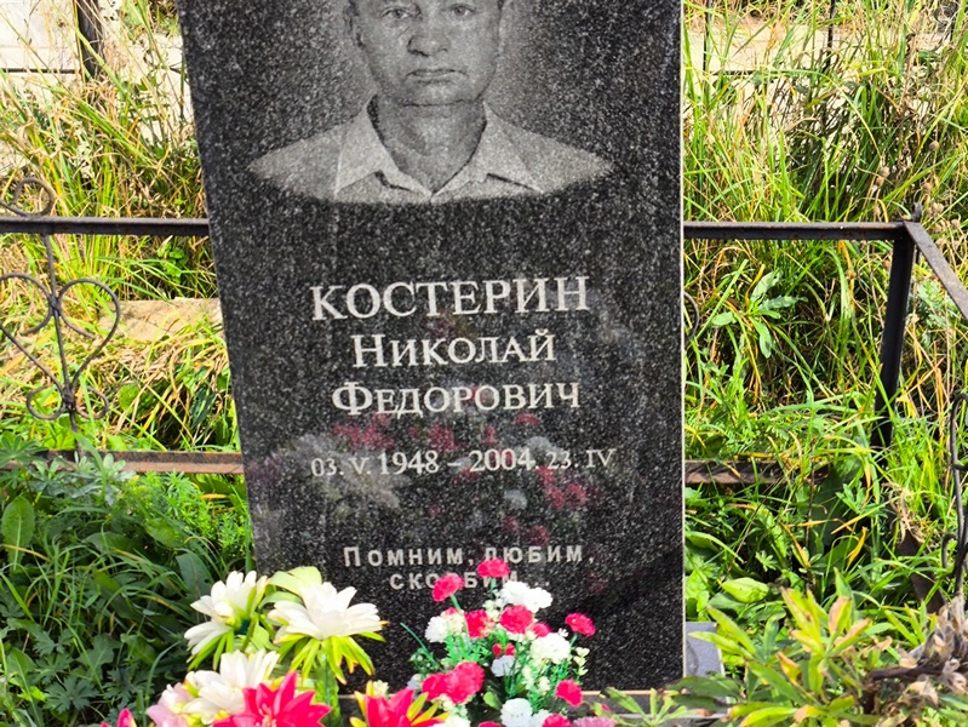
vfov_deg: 29.1
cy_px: 364
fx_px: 1399
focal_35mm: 50
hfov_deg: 38.2
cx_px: 484
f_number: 1.7
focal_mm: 4.71
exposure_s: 1/391
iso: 50
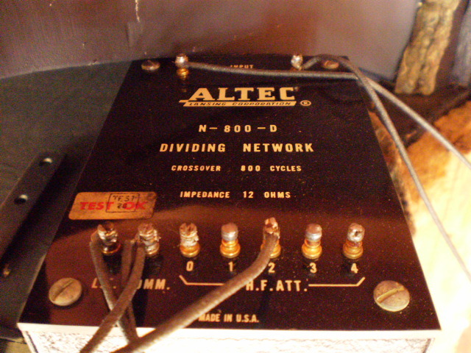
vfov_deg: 39.7
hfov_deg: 51.4
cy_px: 176
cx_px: 236
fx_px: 490
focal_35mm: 36
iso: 1000
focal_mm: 6.3
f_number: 3.1
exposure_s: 1/8
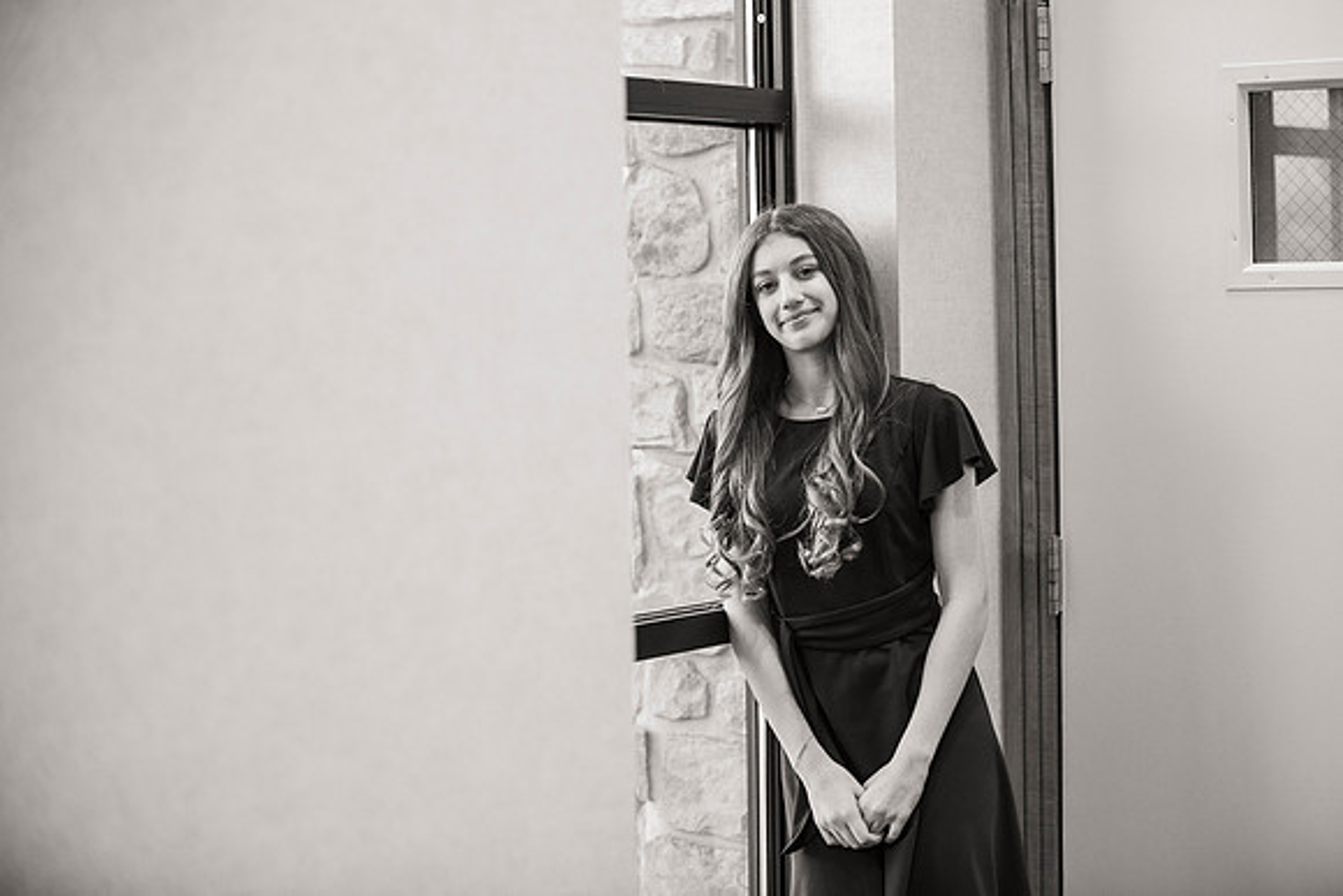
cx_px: 709
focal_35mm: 74
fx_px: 2756
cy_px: 423
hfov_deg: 27.4
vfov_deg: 18.5
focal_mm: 70
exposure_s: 1/200
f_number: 2.8
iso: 1000
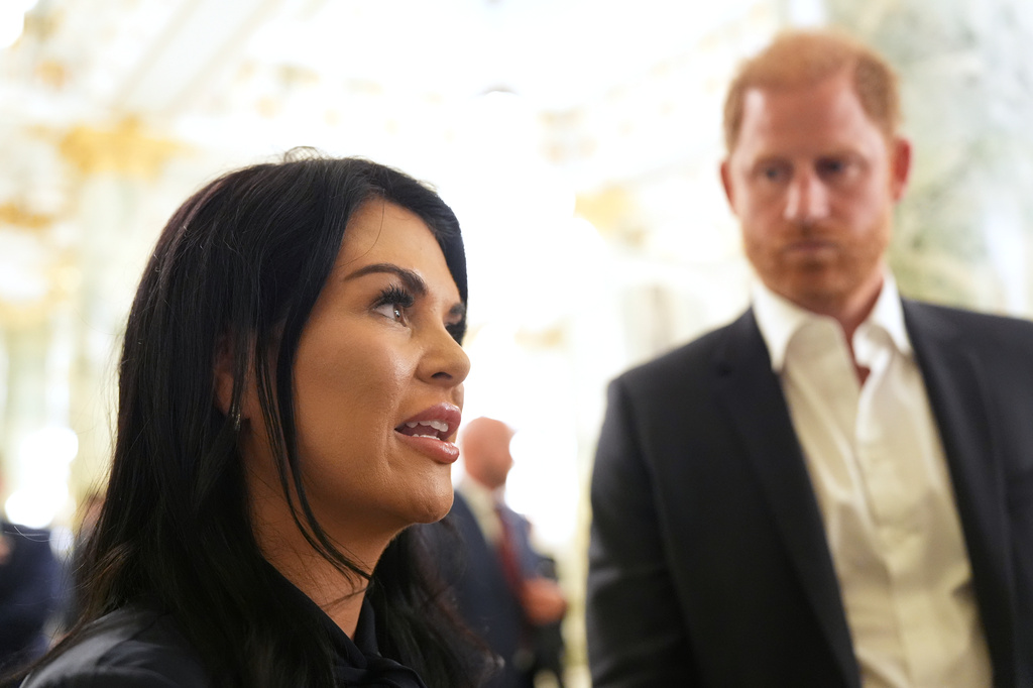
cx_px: 516
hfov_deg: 47.4
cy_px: 344
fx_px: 1176
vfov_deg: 32.6
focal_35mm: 41
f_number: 2.8
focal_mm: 41
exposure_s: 1/200
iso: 5000
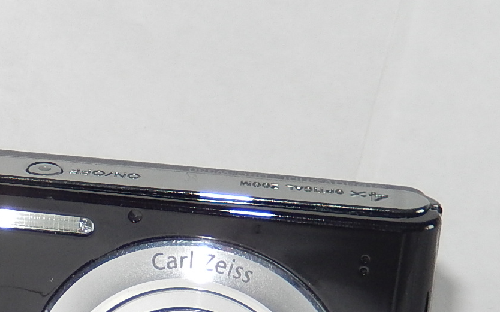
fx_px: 1771
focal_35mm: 130
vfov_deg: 9.9
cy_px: 405
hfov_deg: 15.4
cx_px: -136
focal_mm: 8.1
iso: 200
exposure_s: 1/30
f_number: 4.3
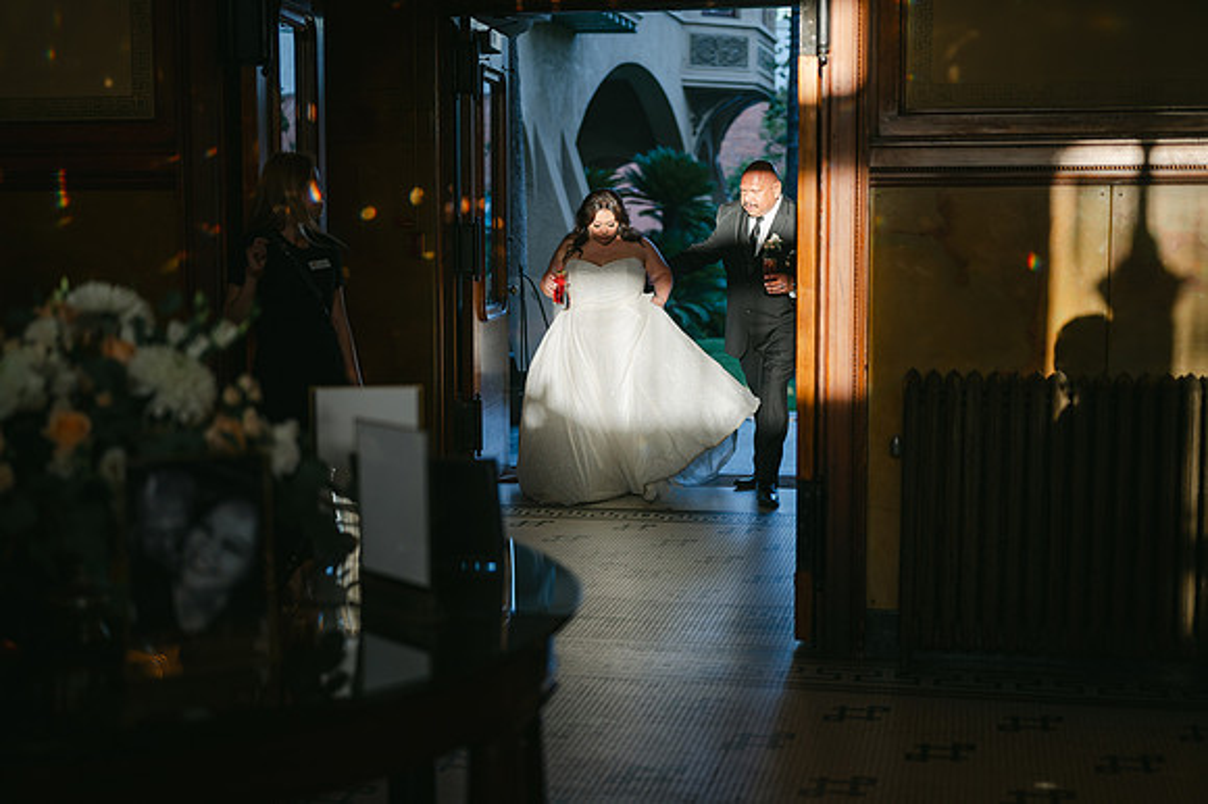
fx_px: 1677
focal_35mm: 50
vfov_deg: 27.0
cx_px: 604
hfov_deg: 39.6
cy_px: 402
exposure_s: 1/500
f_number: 1.8
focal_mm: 50
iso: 100
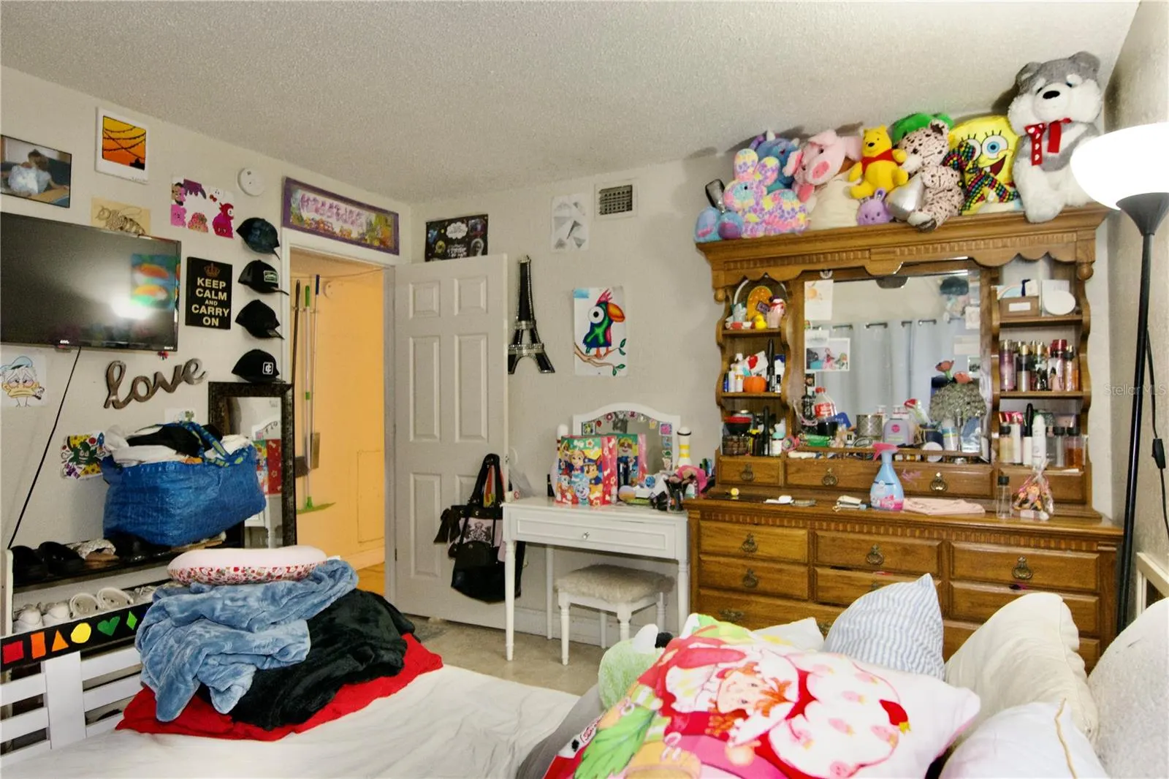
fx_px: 682
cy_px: 390
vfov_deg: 59.5
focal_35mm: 21
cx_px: 584
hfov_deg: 81.2
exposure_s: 1/60
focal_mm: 14
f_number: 4
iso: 3200
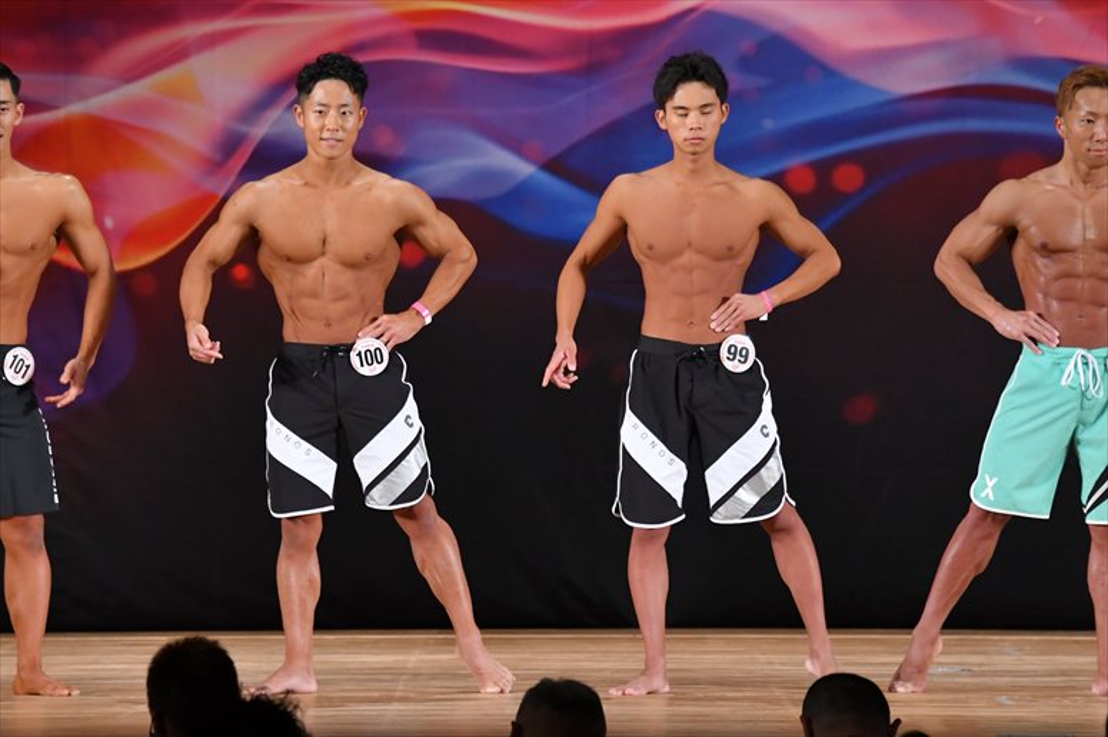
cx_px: 554
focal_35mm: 240
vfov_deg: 5.7
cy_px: 368
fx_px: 7383
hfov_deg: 8.6
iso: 3200
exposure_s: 1/400
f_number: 5.6
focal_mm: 160
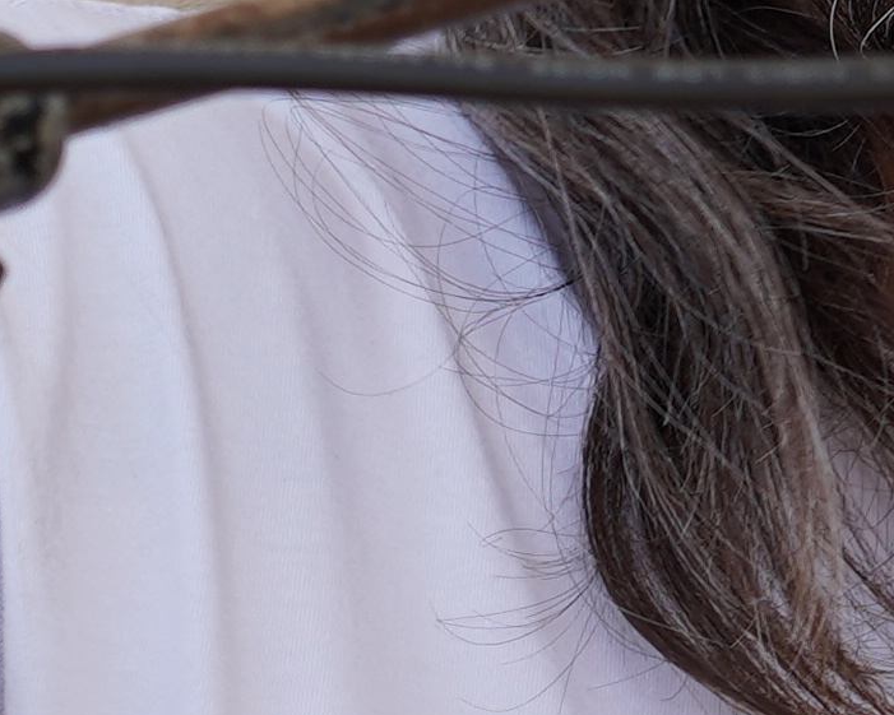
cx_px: 802
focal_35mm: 843
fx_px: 22308
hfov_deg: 2.3
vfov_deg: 1.8
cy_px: -715
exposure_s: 1/250
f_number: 5
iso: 100
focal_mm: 105
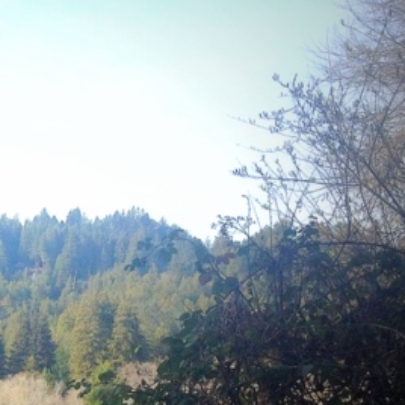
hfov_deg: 13.5
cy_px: 399
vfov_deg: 14.6
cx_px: -281
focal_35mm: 118
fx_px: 1562
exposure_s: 1/778
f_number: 2.4
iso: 50
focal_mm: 4.28
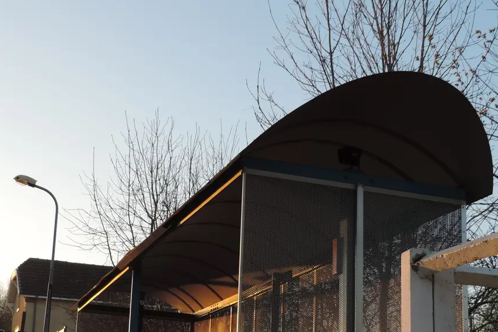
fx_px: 858
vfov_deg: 21.7
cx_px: 209
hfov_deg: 32.3
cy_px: 260
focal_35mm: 62
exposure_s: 1/250
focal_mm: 7.1
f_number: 3.3
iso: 80
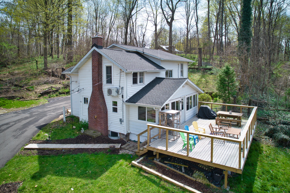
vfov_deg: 57.2
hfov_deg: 78.6
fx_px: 177
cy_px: 96
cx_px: 145
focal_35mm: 22
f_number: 2.8
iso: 100
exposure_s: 1/50
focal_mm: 8.38
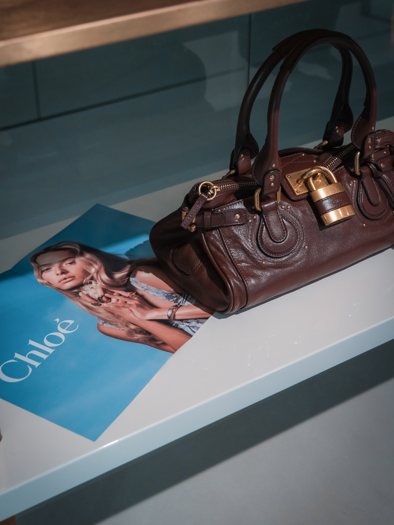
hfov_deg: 26.6
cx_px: 194
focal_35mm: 55
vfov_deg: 34.9
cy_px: 265
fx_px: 835
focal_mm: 33
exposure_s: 1/320
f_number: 3.2
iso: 1600
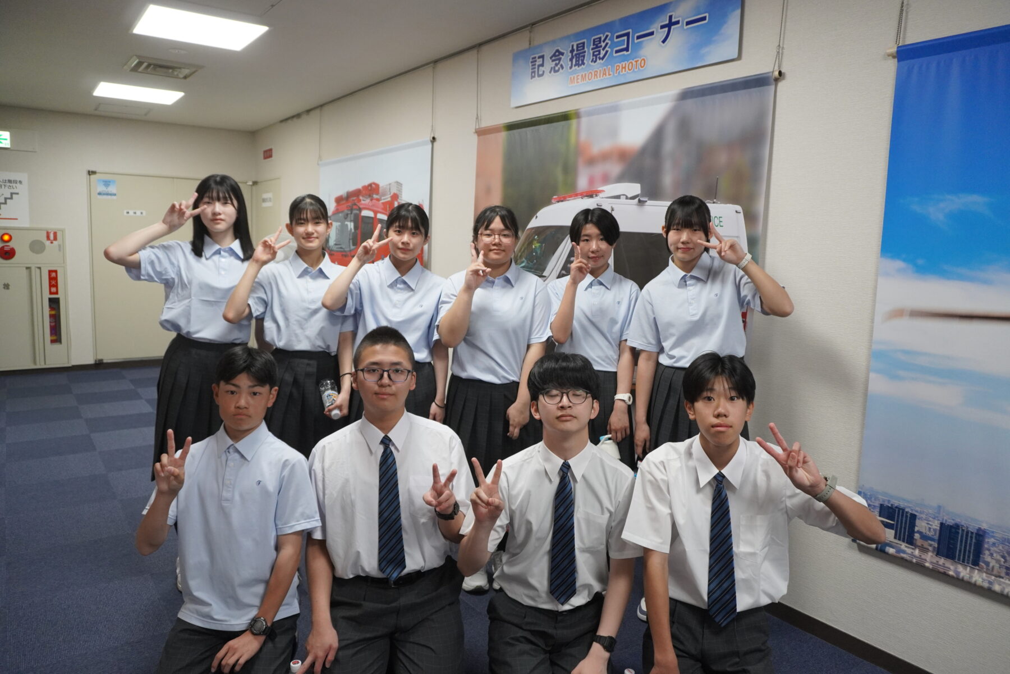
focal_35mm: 26
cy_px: 337
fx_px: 715
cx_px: 505
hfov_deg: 70.4
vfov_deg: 50.4
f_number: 4
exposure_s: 1/160
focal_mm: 17
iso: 1250
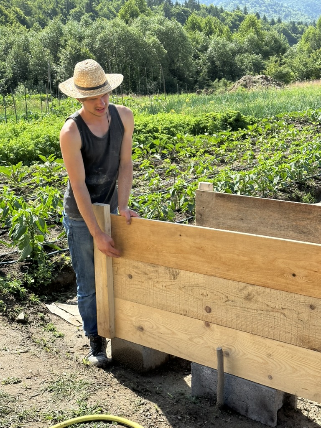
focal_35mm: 48
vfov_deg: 39.7
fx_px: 593
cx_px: 160
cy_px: 214
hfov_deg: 30.3
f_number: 1.78
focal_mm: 6.86
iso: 64
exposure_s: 1/1721
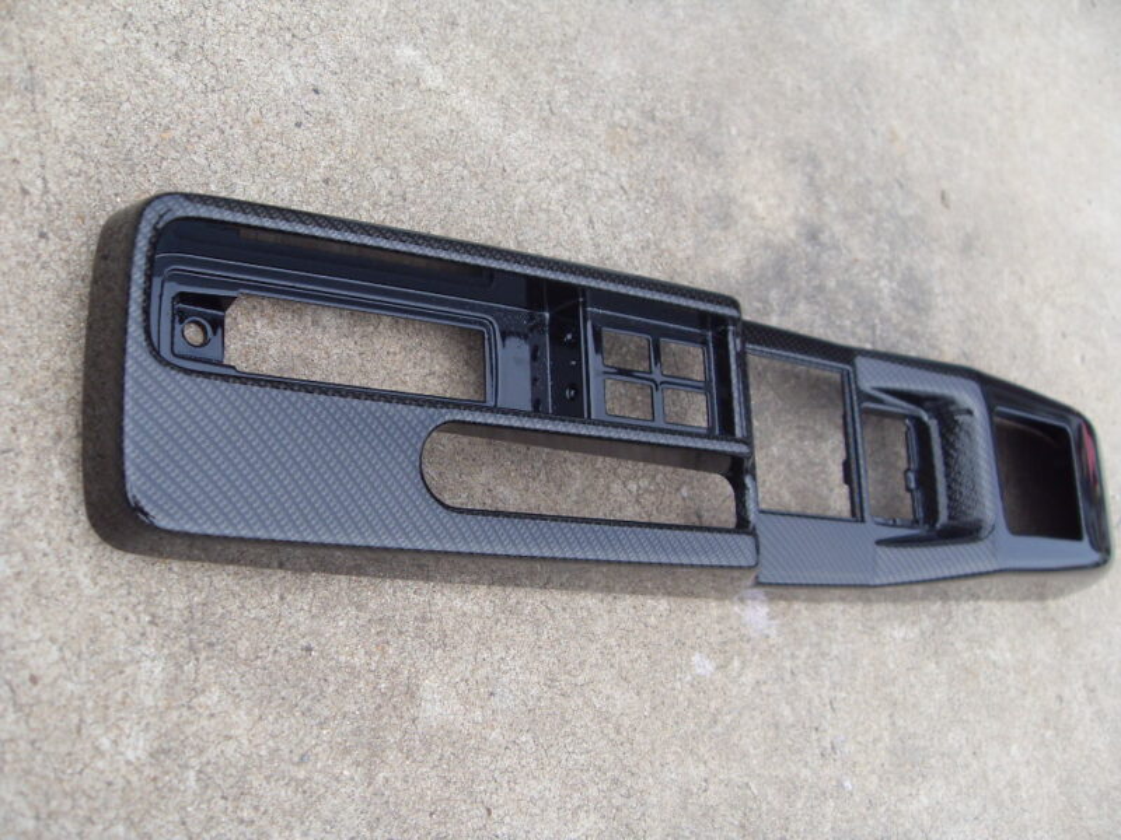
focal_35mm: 35
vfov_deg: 40.7
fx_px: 1133
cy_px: 420
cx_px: 560
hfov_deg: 52.6
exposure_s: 1/350
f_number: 2.8
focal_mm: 6.3
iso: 80
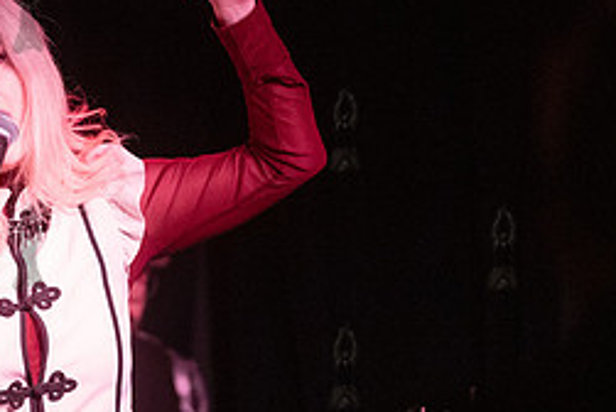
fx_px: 5739
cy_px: 246
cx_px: 27
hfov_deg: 6.1
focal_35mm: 335
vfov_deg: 4.1
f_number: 2.8
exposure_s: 1/320
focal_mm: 145
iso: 8000
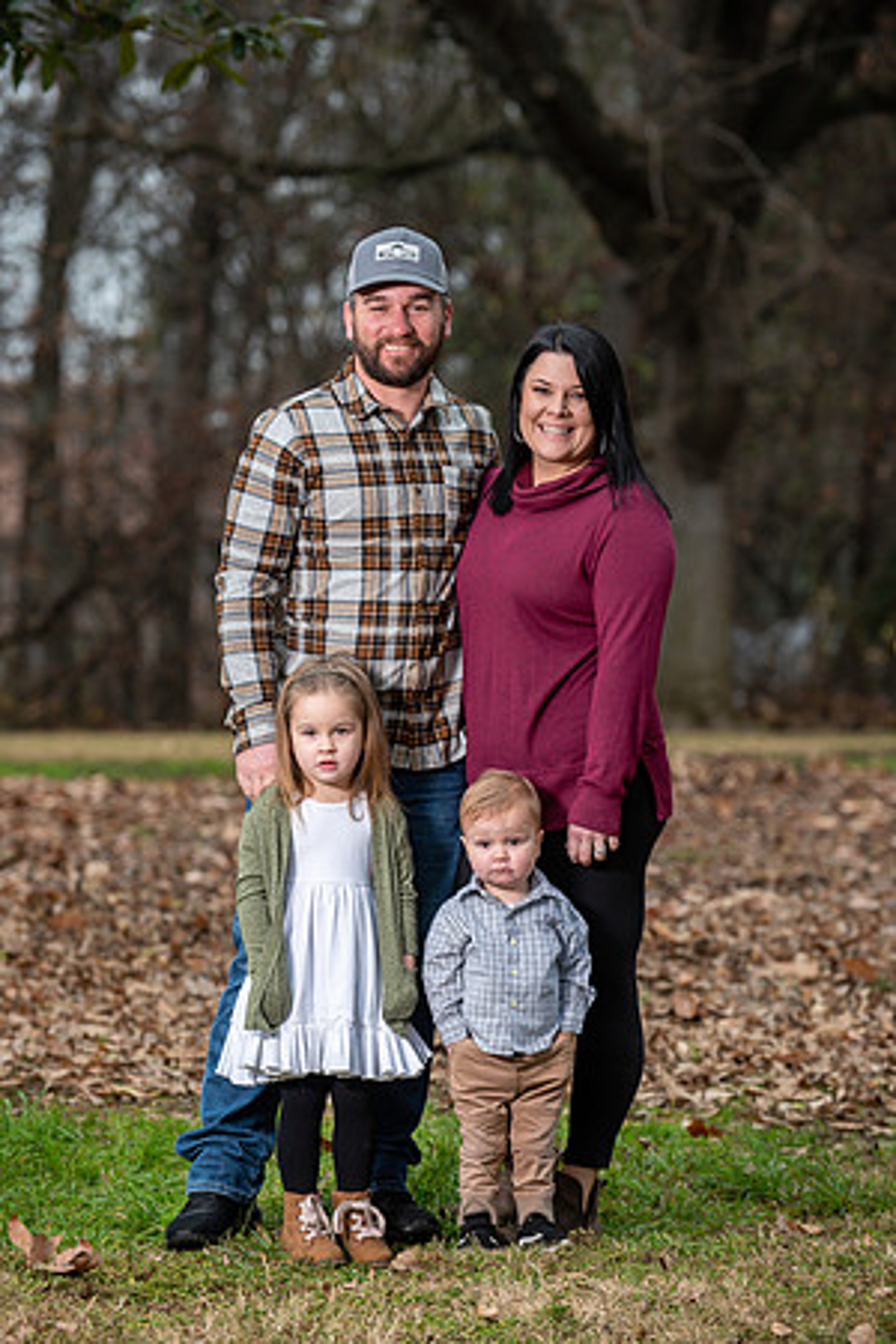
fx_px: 5600
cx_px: 448
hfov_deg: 9.1
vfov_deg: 13.7
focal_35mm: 150
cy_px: 672
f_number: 4
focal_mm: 150
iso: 200
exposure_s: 1/125
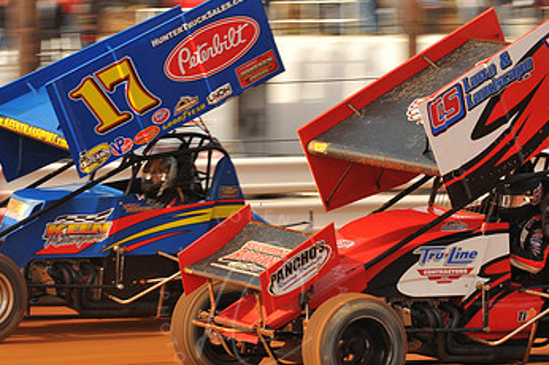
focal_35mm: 243
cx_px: 252
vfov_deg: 5.6
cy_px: 159
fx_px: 3702
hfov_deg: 8.5
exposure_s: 1/320
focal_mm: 145
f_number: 13
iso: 400
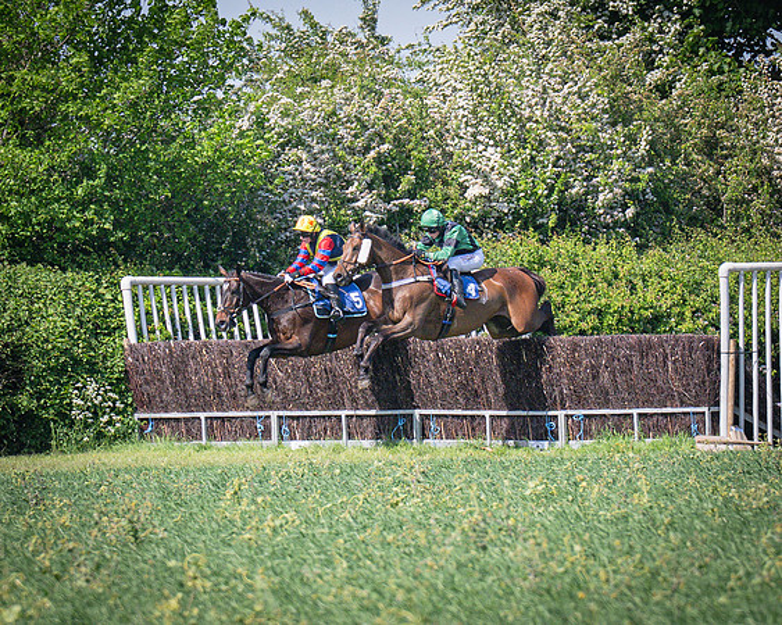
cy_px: 377
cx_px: 478
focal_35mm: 752
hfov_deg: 2.6
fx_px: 17391
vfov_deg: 2.1
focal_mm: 200
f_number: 5
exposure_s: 1/2000
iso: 400
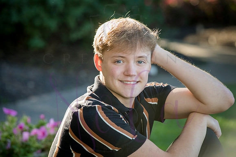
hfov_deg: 12.1
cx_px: 118
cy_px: 78
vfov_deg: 8.1
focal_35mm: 170
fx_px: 1115
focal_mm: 170
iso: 800
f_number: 5.6
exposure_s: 1/400
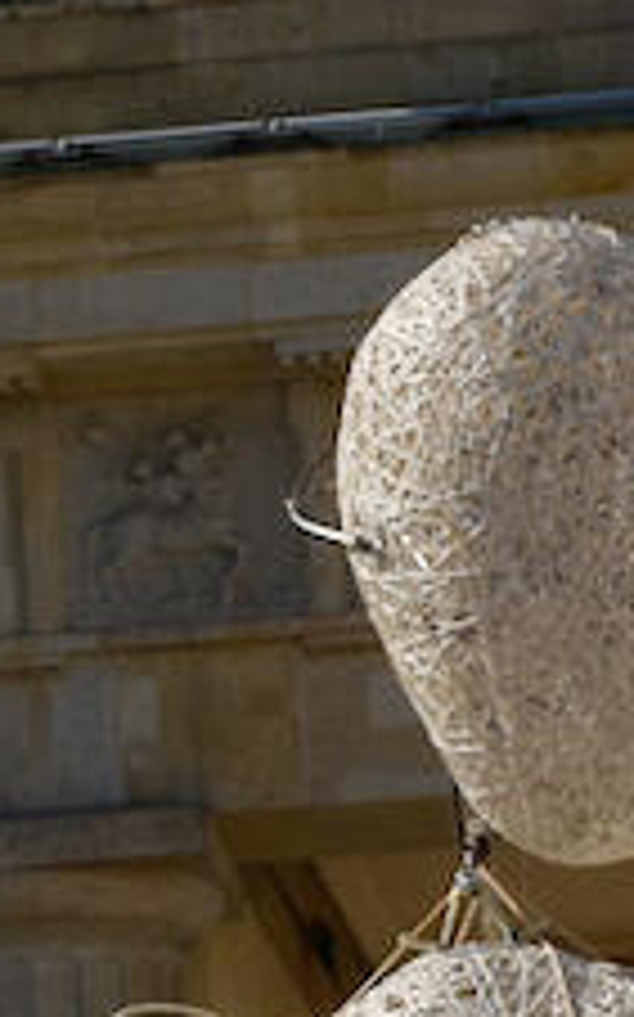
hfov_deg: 2.8
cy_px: 1701
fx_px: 13121
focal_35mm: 474
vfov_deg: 4.4
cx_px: 0
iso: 400
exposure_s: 1/500
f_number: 16
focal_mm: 50
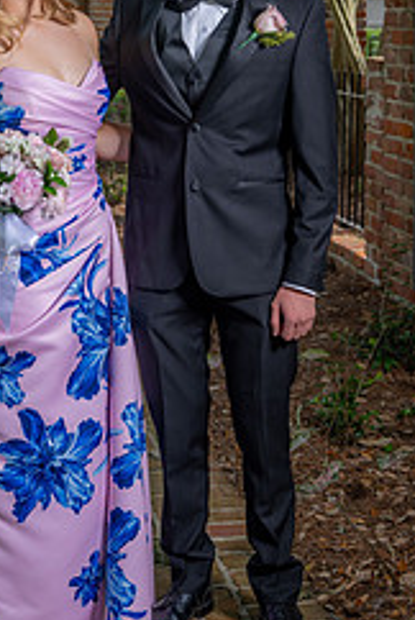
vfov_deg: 25.9
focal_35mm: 78
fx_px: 1345
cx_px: 120
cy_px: 228
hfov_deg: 17.5
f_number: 5.6
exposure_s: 1/160
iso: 100
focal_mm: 42
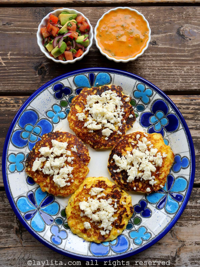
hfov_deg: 31.5
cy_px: 134
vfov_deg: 41.2
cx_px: 100
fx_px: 354
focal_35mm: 46
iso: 200
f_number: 4
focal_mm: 23
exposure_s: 1/125
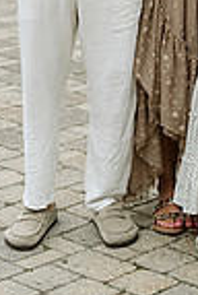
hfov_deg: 8.7
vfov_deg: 12.4
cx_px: 214
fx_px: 1289
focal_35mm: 157
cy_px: -155
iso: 640
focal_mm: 50
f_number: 2.8
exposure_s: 1/320
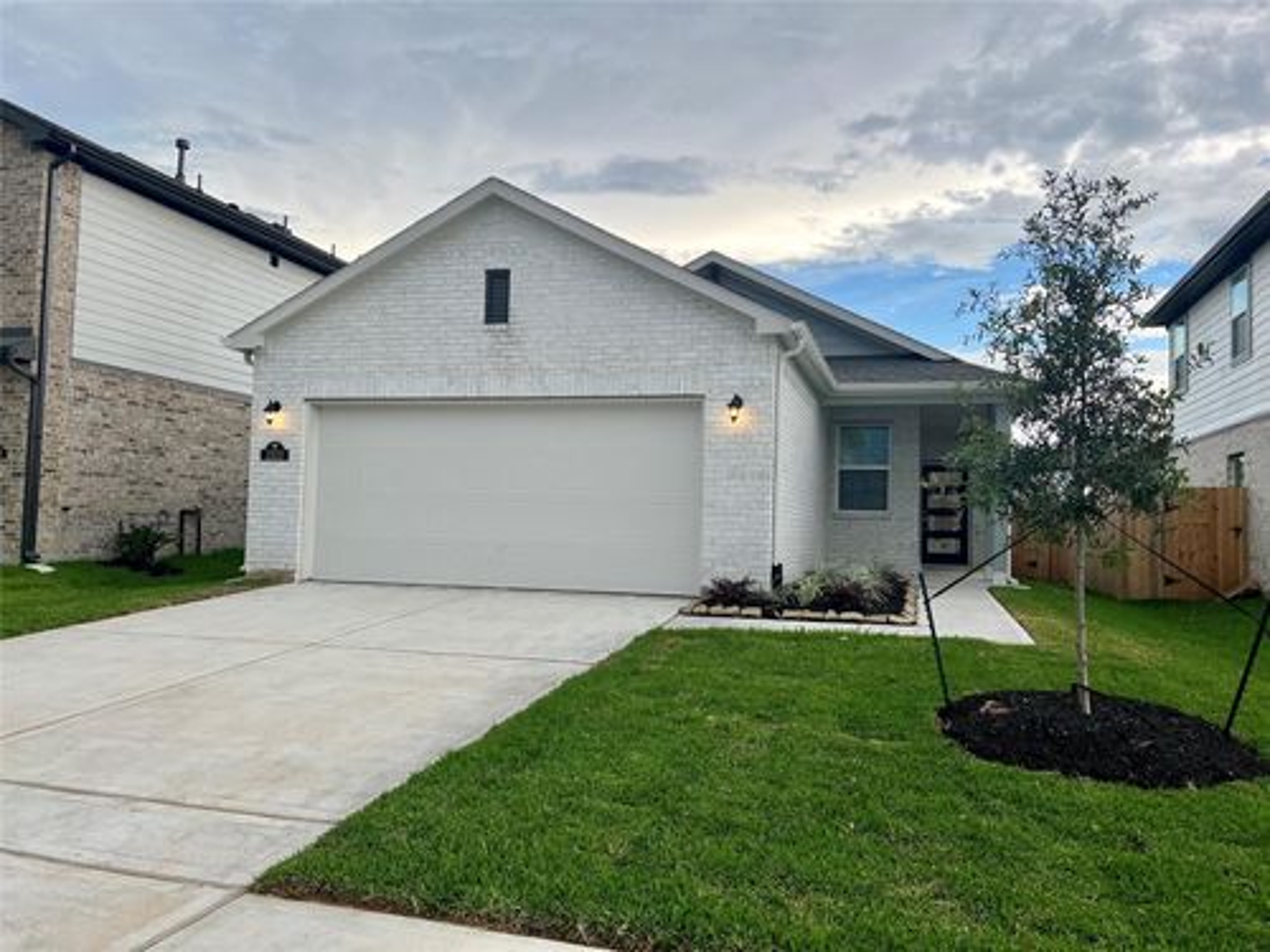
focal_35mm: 26
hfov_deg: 67.3
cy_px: 476
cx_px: 635
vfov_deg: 53.1
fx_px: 954
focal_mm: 5.7
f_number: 1.5
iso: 50
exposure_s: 1/957
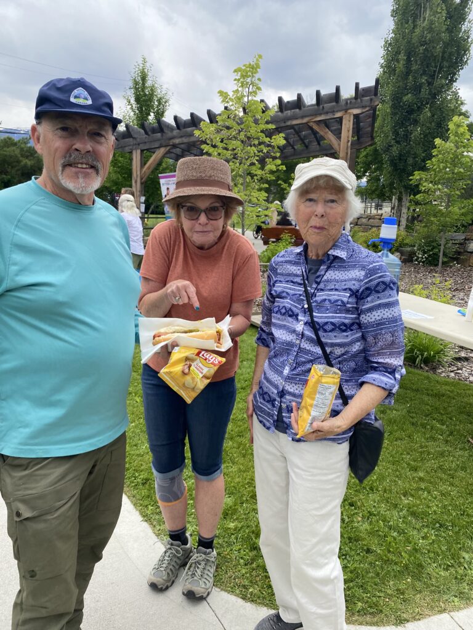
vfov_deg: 67.3
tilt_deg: -12.3
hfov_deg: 53.1
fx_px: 474
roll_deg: +0.2
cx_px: 236
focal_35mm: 26
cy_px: 315
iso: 32
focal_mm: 4.25
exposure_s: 1/557
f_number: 1.8
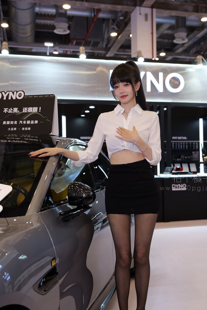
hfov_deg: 33.4
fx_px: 345
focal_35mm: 40
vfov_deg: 48.4
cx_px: 115
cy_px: 172
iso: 400
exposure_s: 1/100
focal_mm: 34
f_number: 3.2
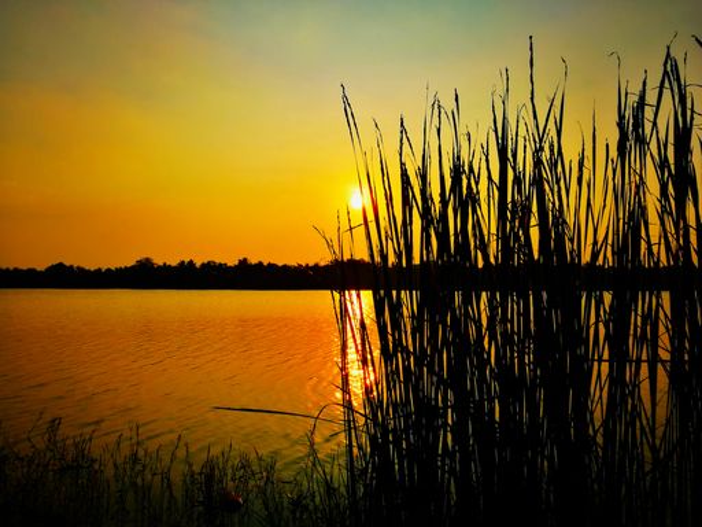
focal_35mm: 27
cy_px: 264
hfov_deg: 65.3
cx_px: 351
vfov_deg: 51.4
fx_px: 548
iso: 50
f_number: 2.2
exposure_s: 1/1946
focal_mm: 4.5
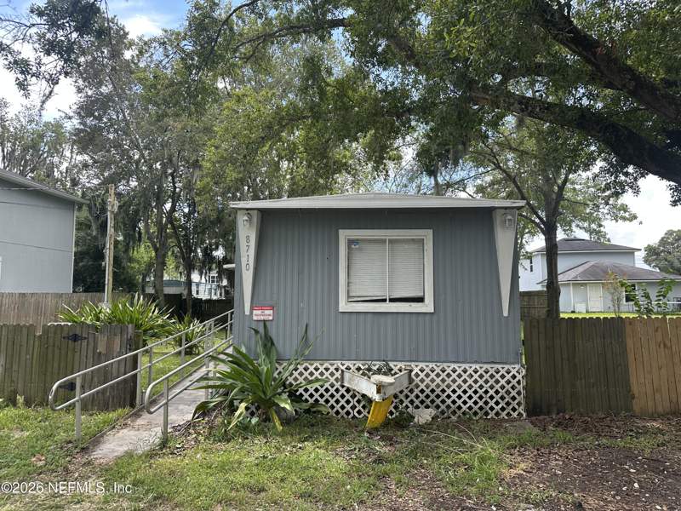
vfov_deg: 56.8
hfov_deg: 71.6
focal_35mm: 24
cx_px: 340
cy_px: 256
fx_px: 472
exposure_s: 1/797
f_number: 1.78
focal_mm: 6.86
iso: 80
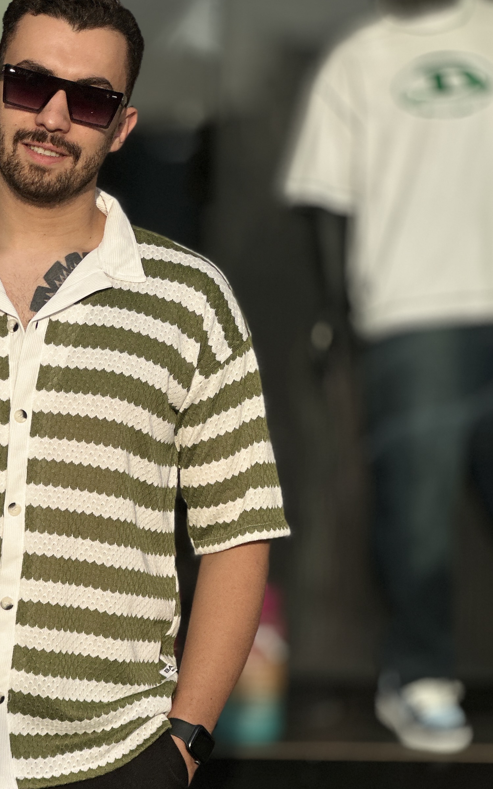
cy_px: 406
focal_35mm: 137
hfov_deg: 9.5
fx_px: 2945
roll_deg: -1.6
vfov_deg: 15.3
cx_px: 50
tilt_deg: -1.1
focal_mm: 9
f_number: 2.8
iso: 32
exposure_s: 1/1815
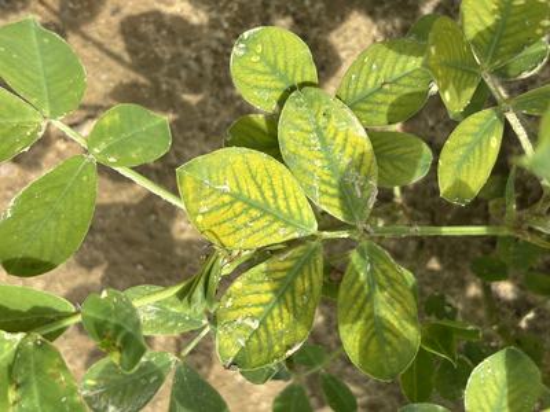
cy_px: 206
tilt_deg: -79.0
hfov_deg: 36.8
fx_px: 826
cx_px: 275
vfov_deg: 28.0
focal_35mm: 52
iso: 32
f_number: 1.6
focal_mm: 5.96
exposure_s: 1/1751
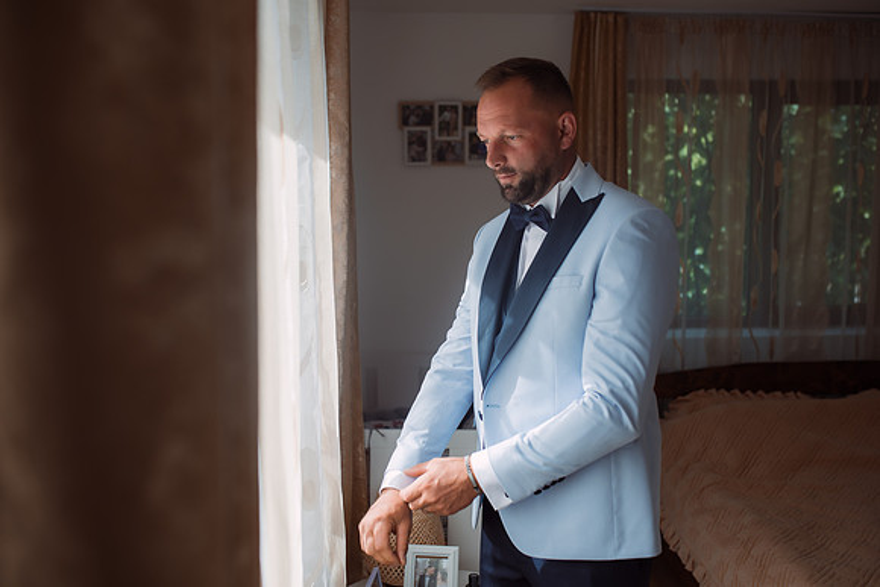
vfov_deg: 37.7
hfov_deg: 54.2
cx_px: 440
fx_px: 860
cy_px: 294
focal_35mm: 35
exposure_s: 1/250
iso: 100
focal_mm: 35
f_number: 2.8
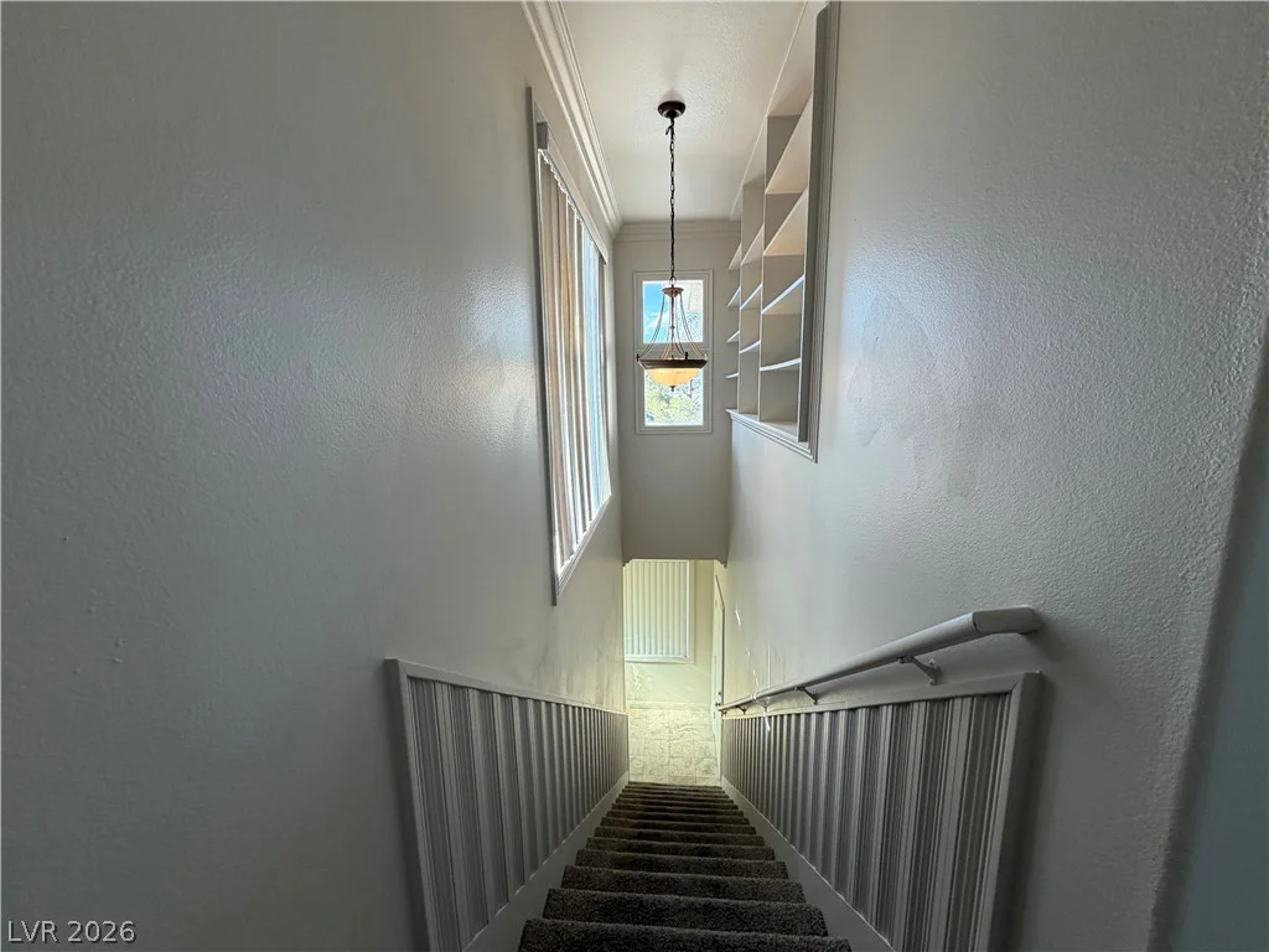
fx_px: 513
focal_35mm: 14
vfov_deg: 85.7
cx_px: 634
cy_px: 476
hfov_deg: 102.1
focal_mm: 2.22
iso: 100
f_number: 2.2
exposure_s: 1/120
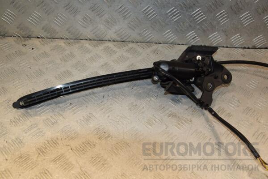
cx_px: 134
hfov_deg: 53.1
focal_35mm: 36
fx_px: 268
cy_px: 90
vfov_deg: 36.9
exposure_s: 1/200
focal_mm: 24
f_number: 8
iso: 800
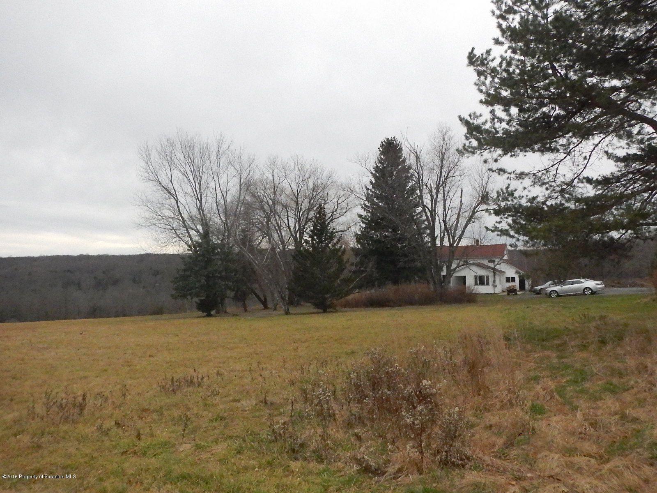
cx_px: 328
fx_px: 531
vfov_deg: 49.7
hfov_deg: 63.4
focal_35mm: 28
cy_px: 246
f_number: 7.8
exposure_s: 1/400
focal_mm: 5
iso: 1600
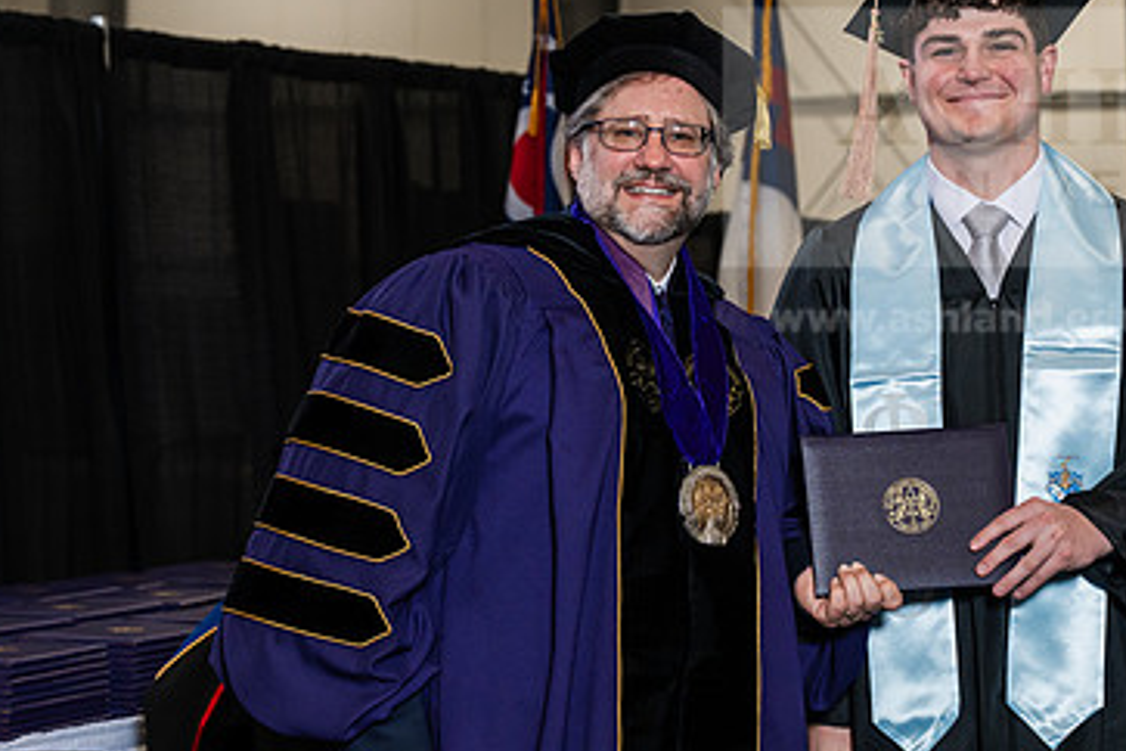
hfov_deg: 19.1
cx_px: 630
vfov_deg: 12.8
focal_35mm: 107
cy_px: 383
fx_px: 3346
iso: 1250
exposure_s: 1/200
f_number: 5
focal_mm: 67
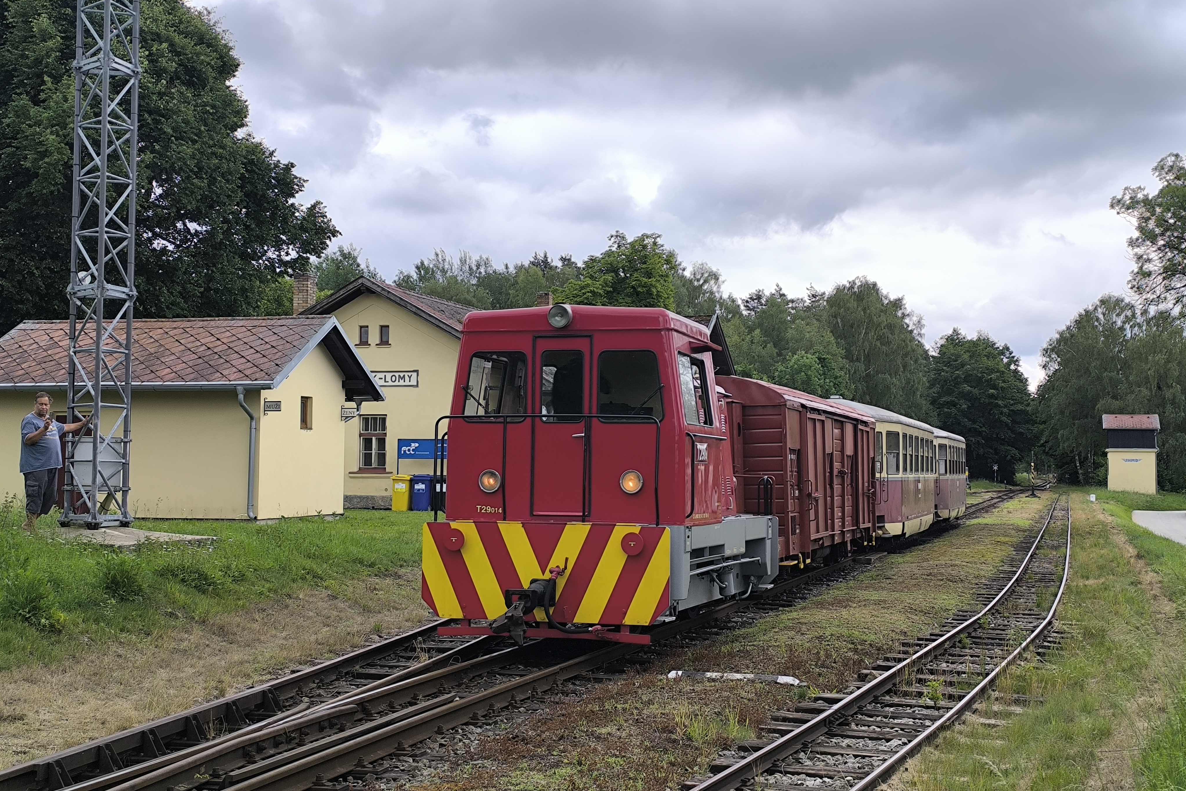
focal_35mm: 48
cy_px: 373
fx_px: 1581
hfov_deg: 41.1
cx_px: 593
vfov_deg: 28.1
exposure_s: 1/623
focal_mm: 6.14
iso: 50
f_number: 1.65
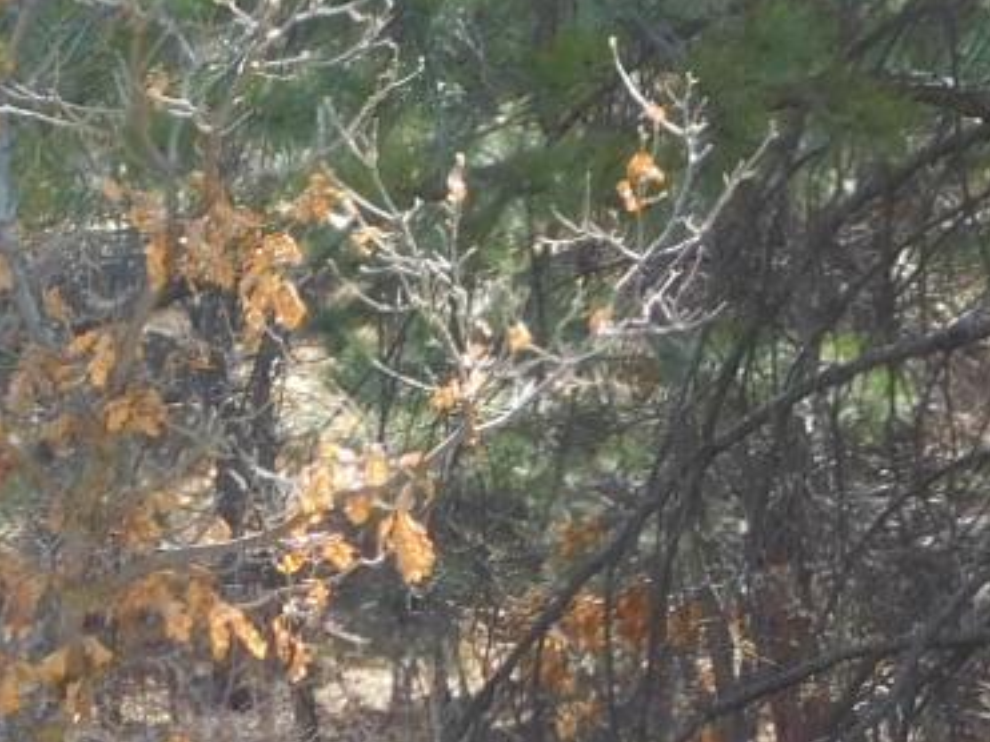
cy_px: 83
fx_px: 9864
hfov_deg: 5.7
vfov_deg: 4.3
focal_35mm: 345
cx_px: -366
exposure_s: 1/100
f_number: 4.4
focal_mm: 14.2
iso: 125
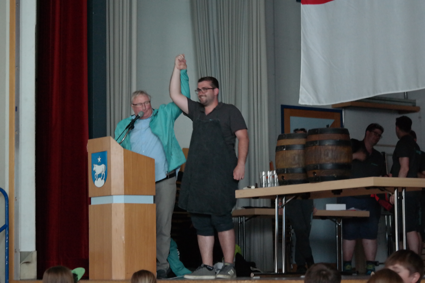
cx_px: 212
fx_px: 1357
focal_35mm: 115
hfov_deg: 17.8
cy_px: 142
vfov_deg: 11.9
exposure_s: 1/15
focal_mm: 75
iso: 3200
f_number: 4.5
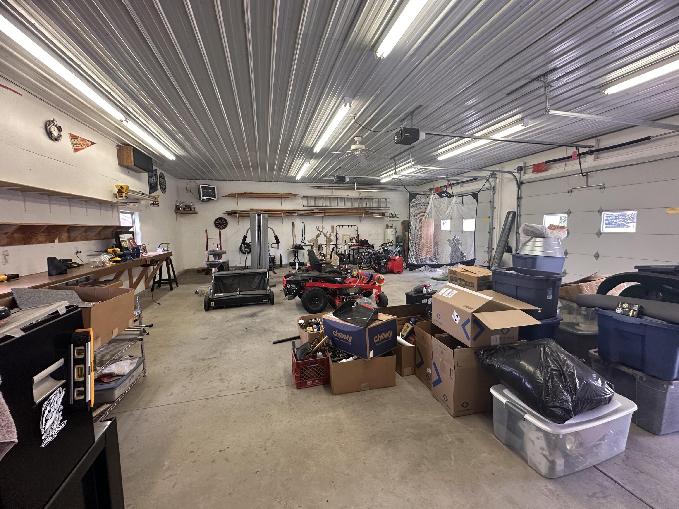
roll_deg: +0.9
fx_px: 275
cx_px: 340
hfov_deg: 102.1
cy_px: 254
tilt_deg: -6.7
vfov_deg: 85.7
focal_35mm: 14
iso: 200
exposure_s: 1/120
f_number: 2.2
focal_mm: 2.22
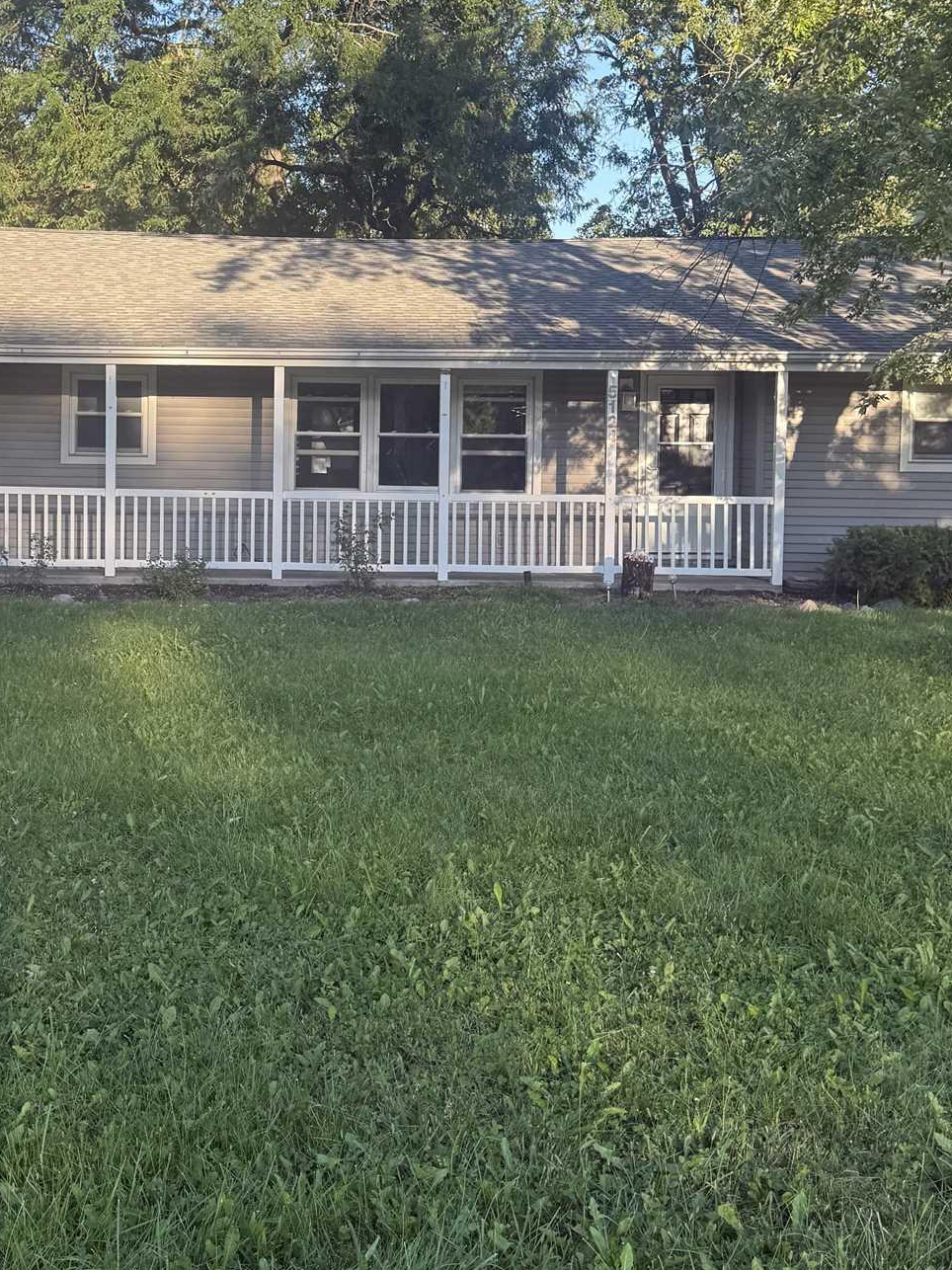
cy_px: 499
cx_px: 294
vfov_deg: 43.6
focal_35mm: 43
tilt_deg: -1.7
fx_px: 1577
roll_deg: -1.1
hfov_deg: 33.2
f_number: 1.78
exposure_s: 1/677
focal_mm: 6.76
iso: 80
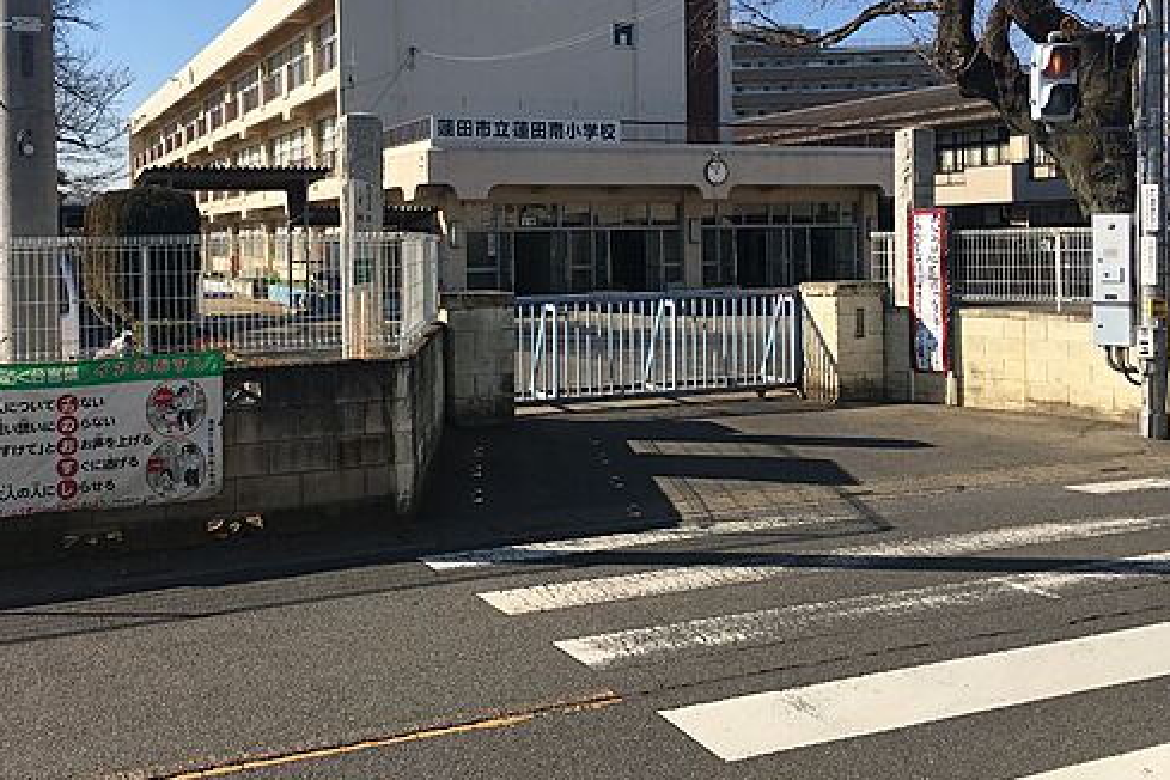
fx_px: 1202
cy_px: 246
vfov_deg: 35.5
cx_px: 522
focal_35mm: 37
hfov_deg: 51.8
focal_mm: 4.15
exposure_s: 1/1538
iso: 25
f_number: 2.2
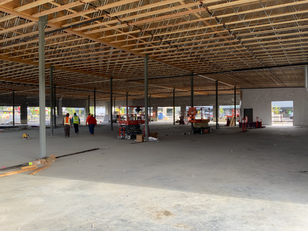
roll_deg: +0.8
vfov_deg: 48.2
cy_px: 116
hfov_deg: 61.7
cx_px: 154
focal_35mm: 29
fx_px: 258
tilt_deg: +0.6
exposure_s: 1/122
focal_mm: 3
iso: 32
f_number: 1.8
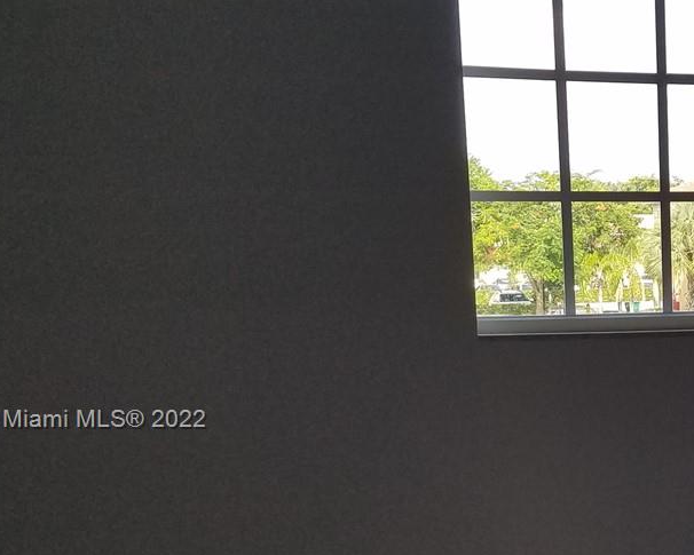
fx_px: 1376
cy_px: 421
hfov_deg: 26.2
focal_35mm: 67
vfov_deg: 22.6
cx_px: 756
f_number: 1.7
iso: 50
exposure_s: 1/301
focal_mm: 4.2
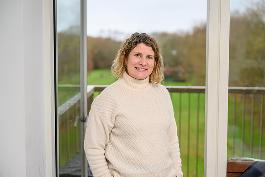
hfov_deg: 36.2
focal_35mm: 55
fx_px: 405
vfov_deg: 24.6
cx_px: 132
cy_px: 88
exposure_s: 1/200
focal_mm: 55
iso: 400
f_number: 2.2
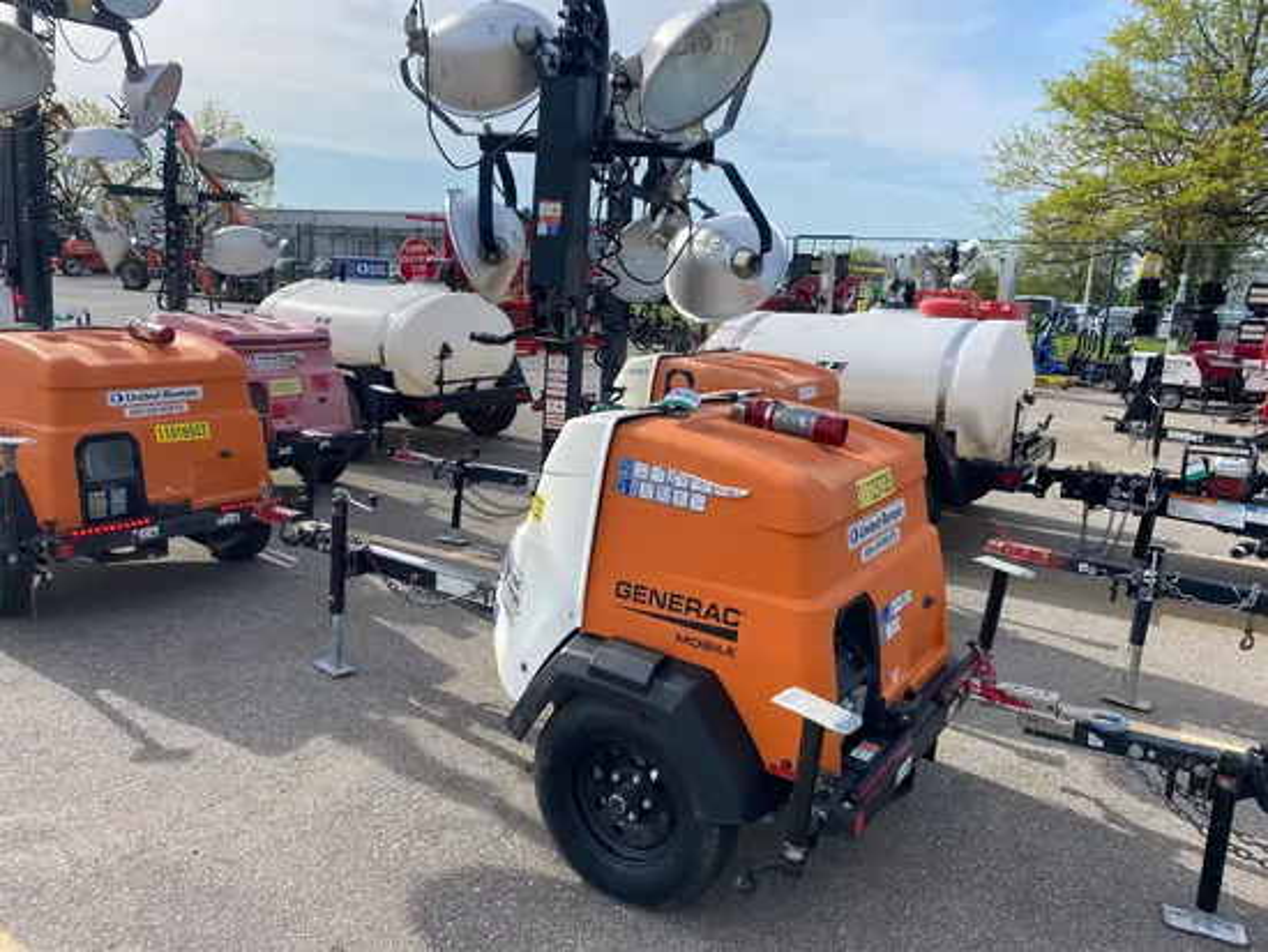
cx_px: 634
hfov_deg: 67.3
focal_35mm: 26
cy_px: 476
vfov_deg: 53.1
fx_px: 953
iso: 32
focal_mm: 4.25
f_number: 1.8
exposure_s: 1/1927
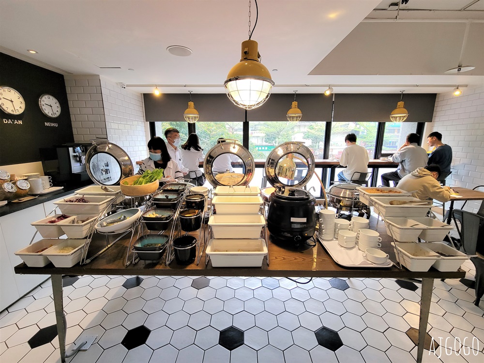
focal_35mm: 13
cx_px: 242
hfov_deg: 106.2
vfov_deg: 89.9
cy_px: 182
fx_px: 182
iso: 250
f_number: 2.2
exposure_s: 1/60
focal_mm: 2.2
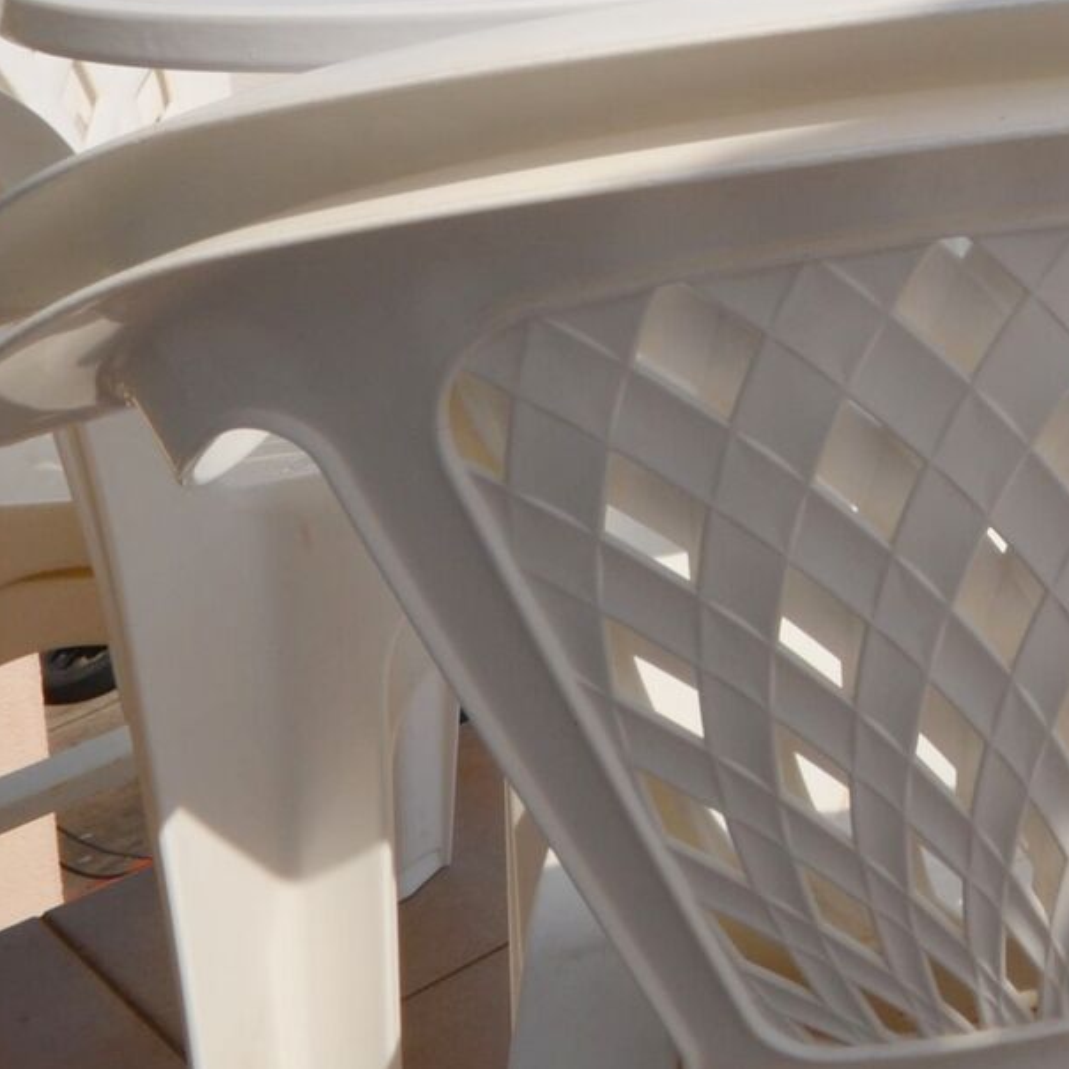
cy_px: -564
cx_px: 2035
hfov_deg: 19.5
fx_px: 2061
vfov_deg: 23.1
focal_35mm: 59
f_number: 13
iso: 100
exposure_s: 1/200
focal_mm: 10
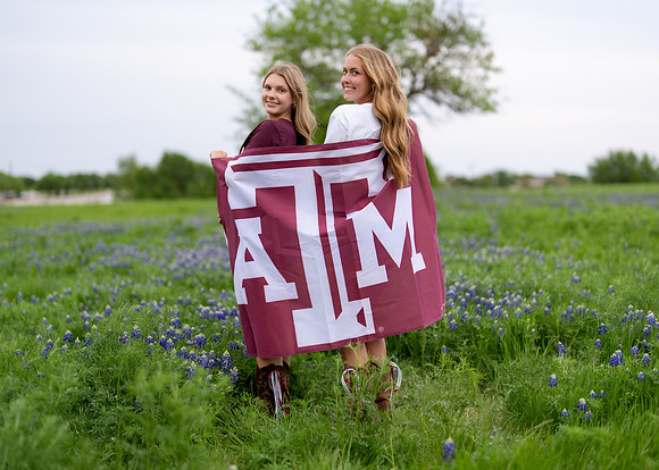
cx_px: 330
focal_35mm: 53
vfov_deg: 26.7
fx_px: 992
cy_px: 235
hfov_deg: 36.7
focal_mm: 50
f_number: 1.2
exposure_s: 1/1000
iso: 250
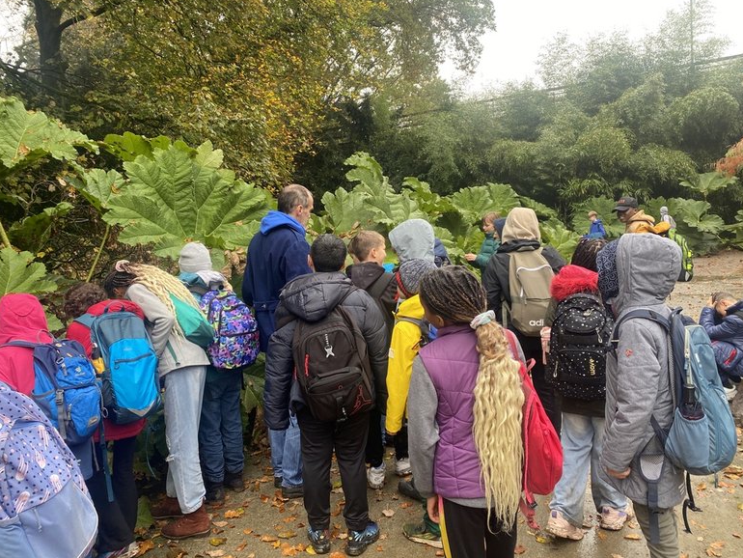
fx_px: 580
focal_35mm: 27
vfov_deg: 51.4
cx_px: 367
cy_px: 277
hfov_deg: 65.3
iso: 32
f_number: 1.8
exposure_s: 1/133
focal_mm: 4.25
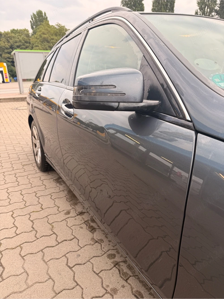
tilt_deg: -18.4
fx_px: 207
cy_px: 150
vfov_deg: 71.6
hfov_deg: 56.8
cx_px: 112
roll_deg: +1.9
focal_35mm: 24
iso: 64
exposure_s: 1/203
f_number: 1.78
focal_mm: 6.76
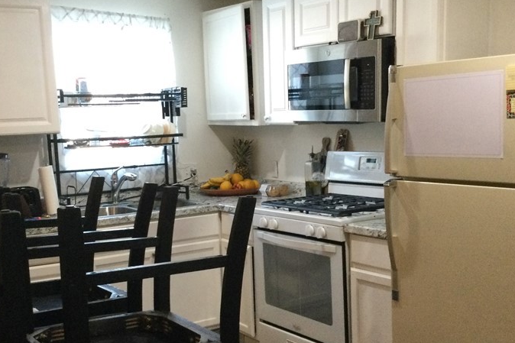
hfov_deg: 40.3
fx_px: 701
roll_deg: +1.4
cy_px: 211
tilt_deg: -11.3
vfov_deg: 27.4
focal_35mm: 49
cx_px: 237
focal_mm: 3.3
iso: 200
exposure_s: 1/30
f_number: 2.4
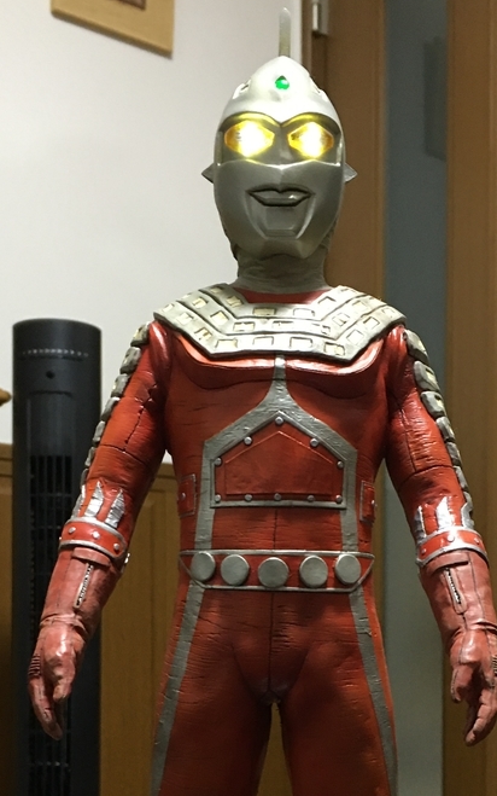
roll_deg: +0.5
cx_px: 287
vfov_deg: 35.2
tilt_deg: +0.2
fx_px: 1213
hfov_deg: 23.1
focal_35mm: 56
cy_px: 632
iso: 80
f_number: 2.2
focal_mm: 4.15
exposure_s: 1/15
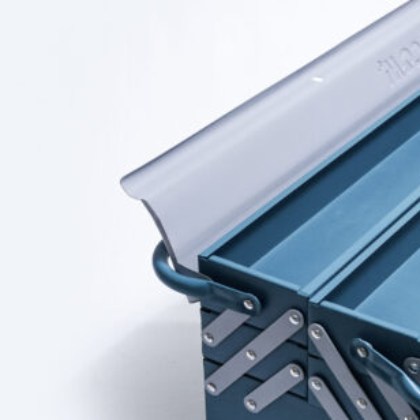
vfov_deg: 19.9
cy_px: 254
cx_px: 394
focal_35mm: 87
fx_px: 1194
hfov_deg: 19.5
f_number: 8
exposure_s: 1/250
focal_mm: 45
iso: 3200
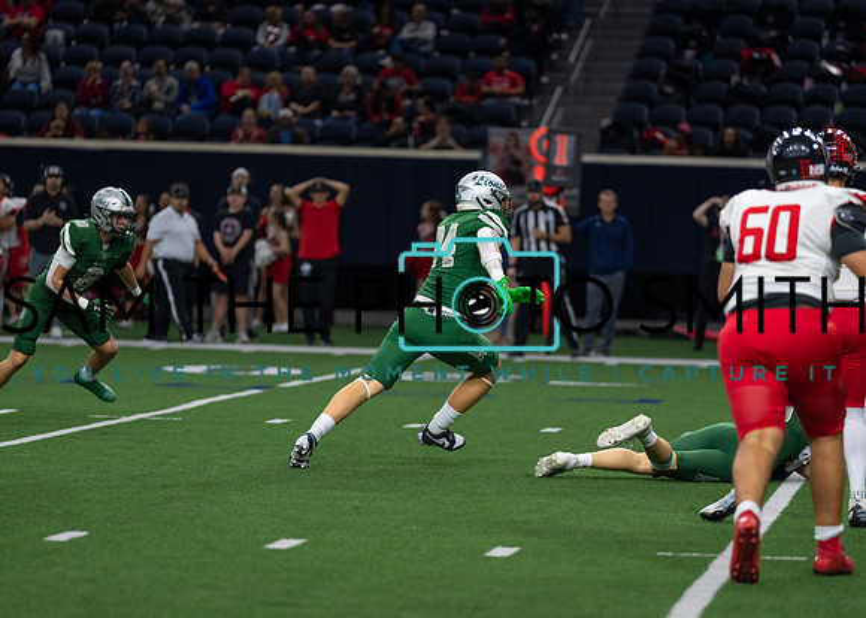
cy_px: 309
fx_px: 5153
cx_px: 433
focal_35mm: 210
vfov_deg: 6.9
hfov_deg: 9.6
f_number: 2.8
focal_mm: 200
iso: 1600
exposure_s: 1/1250
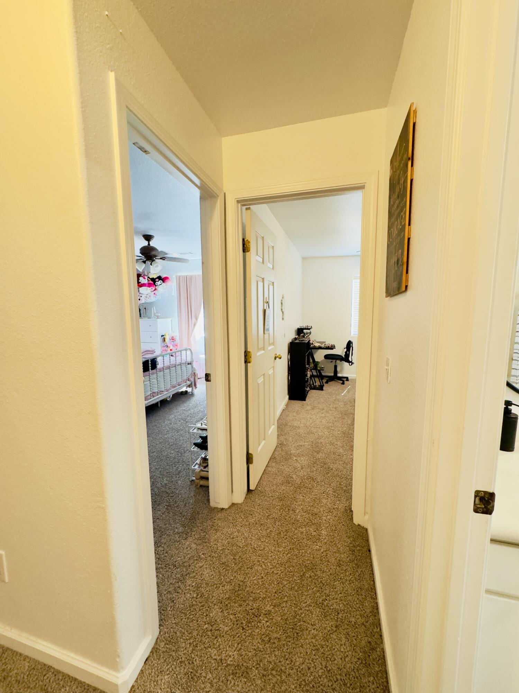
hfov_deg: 85.7
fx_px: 280
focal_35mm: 14
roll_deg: +0.4
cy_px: 346
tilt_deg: -5.5
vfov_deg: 102.1
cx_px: 260
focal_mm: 2.22
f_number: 2.2
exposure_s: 1/60
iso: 320
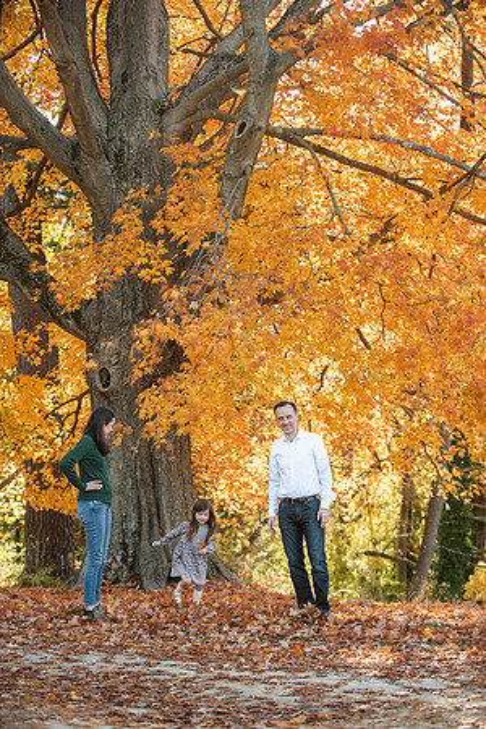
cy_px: 364
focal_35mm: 78
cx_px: 243
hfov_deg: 17.5
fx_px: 1579
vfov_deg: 26.0
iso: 500
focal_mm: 78
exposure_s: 1/800
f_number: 3.2
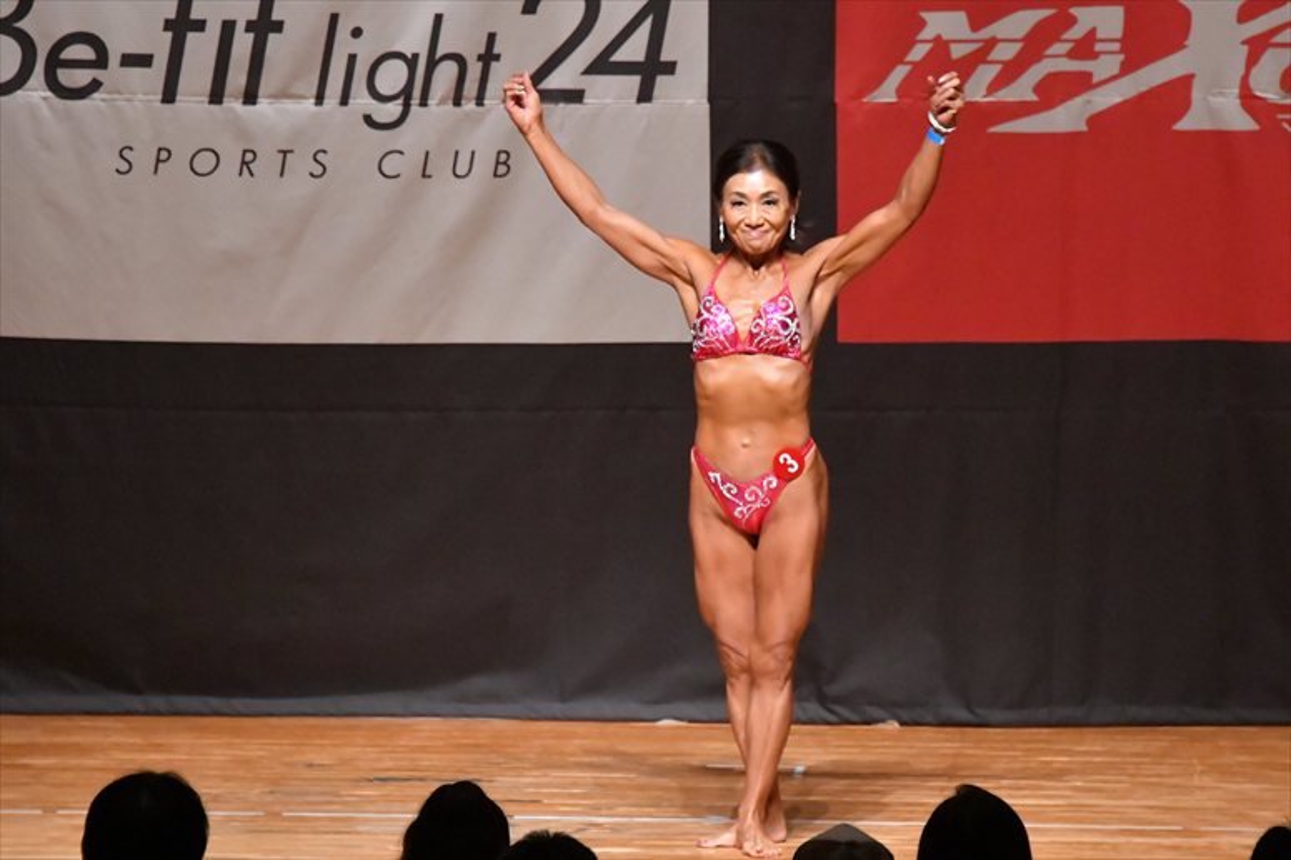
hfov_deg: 6.9
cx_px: 646
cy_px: 430
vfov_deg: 4.6
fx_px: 10753
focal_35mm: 300
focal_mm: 200
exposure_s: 1/400
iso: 12800
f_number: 5.6
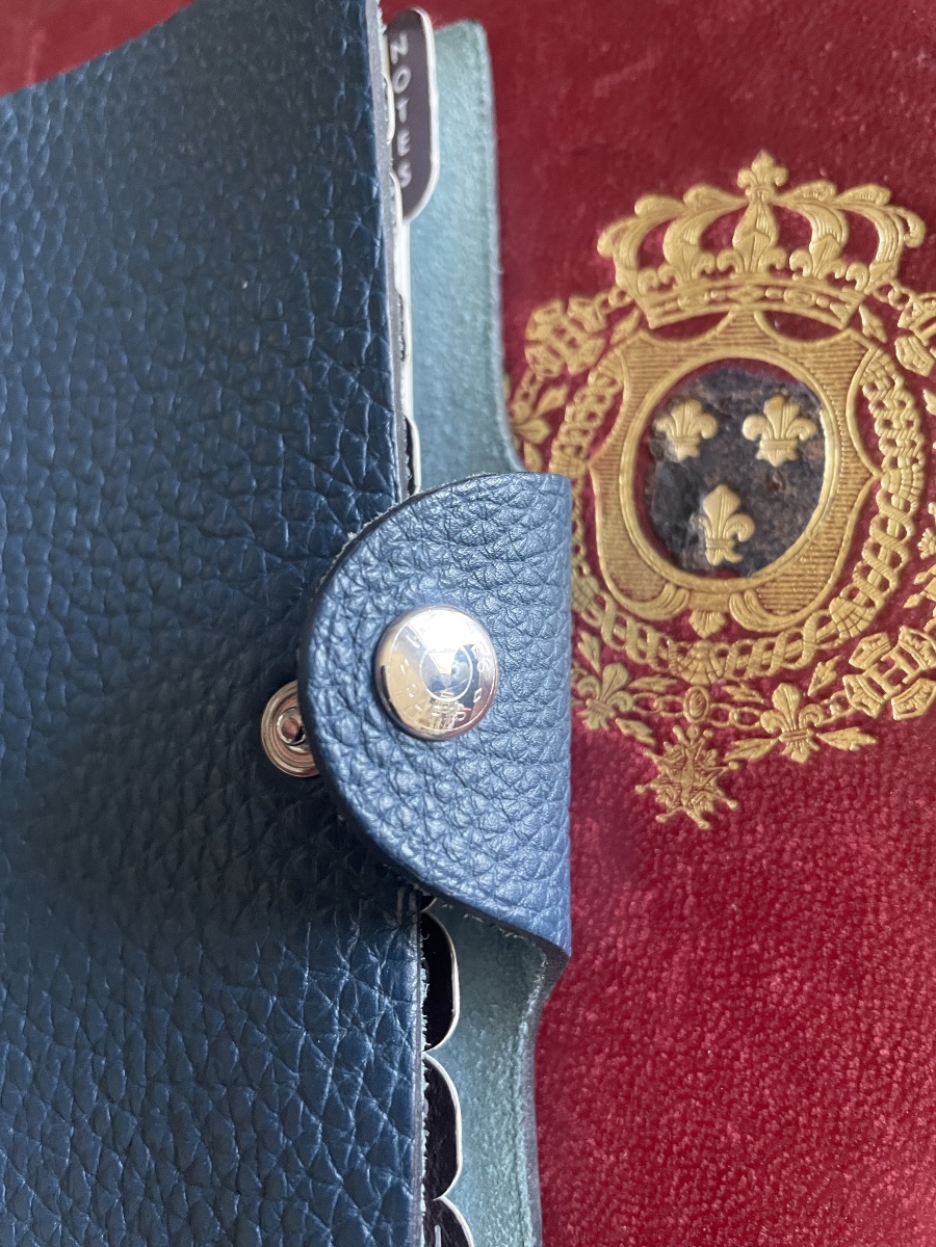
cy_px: 624
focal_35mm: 26
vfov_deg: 67.3
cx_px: 468
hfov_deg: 53.1
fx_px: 937
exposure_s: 1/44
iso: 500
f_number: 1.6
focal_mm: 4.2
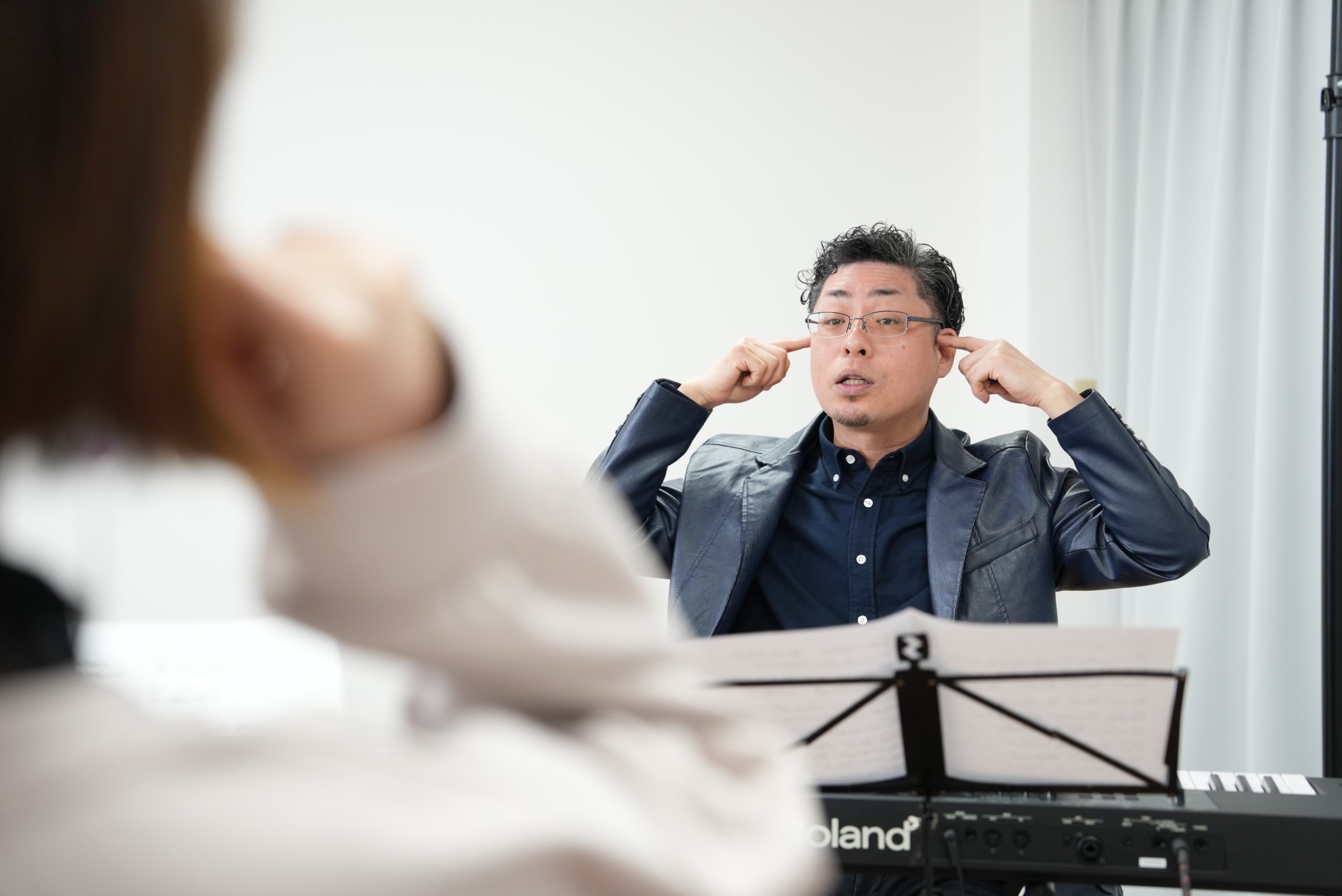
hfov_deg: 37.5
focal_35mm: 53
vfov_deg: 25.5
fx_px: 1977
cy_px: 448
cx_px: 671
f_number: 2.8
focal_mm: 53
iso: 1000
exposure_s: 1/200
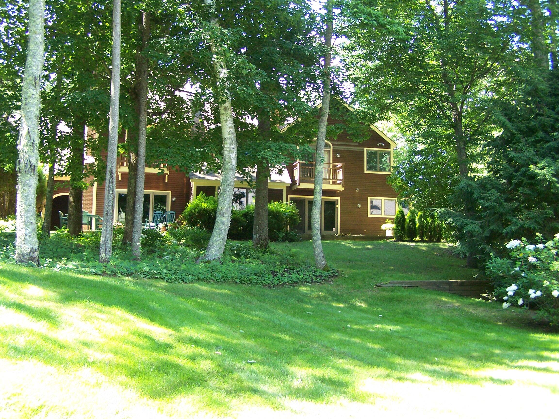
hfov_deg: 49.0
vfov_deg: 37.7
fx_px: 614
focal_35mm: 38
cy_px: 210
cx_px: 280
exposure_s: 1/100
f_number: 2.8
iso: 160
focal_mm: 6.3
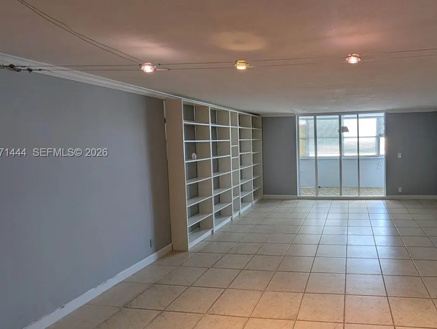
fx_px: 240
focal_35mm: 19
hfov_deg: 79.2
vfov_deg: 68.7
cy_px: 153
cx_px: 319
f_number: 1.7
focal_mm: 2.02
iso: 51
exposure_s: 1/132
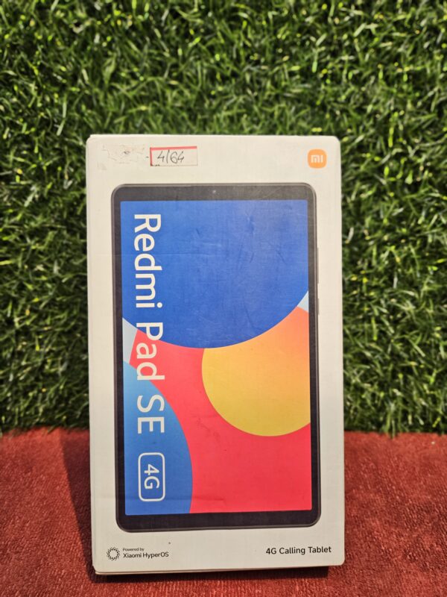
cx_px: 224
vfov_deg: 73.9
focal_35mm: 23
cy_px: 298
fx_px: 396
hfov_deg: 58.9
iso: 160
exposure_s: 1/100
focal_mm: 5.4
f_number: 1.8
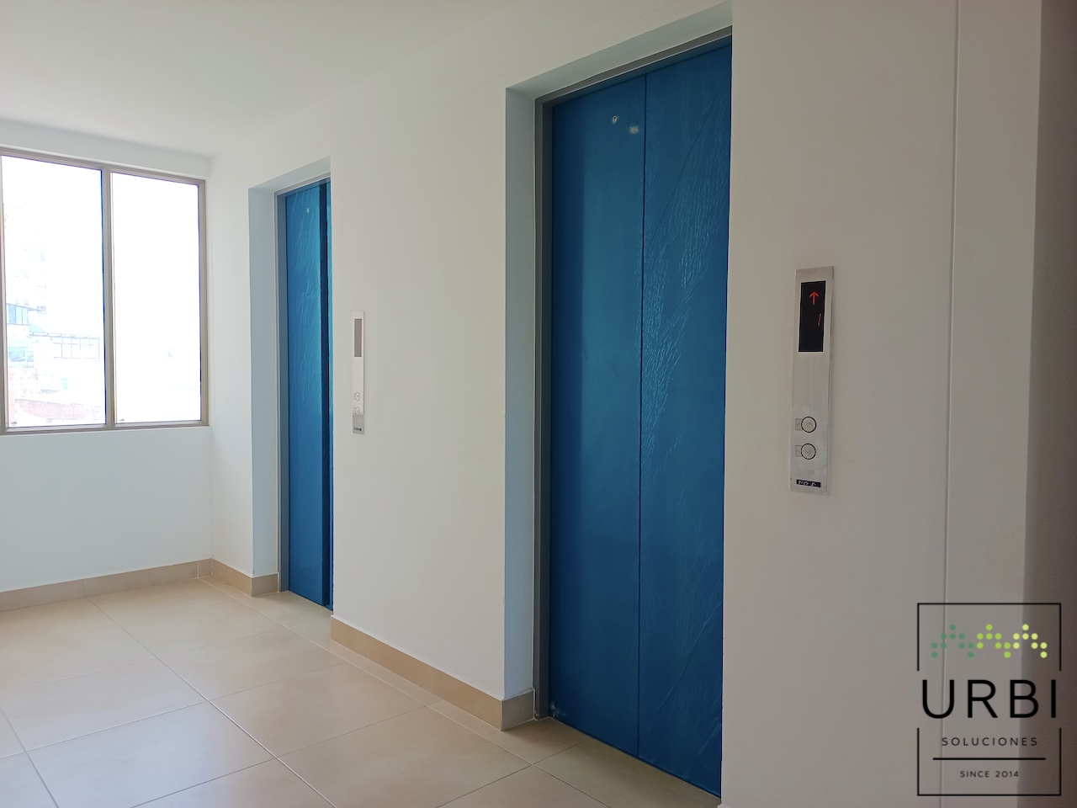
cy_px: 404
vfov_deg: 54.9
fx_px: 778
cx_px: 538
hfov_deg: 69.4
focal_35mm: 25
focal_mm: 4.71
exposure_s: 1/100
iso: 186
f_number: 1.79
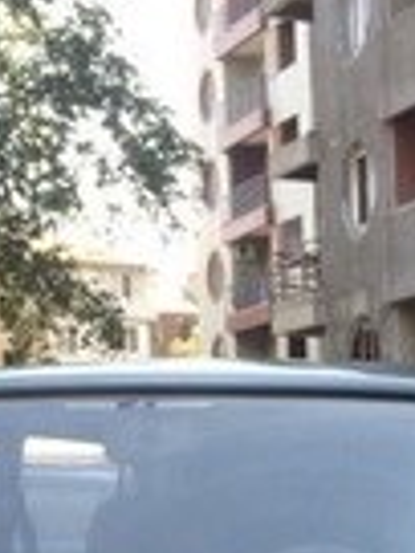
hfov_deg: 13.6
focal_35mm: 106
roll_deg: +2.0
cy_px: 890
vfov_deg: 16.5
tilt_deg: -15.1
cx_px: 505
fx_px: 1694
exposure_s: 1/266
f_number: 2.2
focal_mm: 4.15
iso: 32
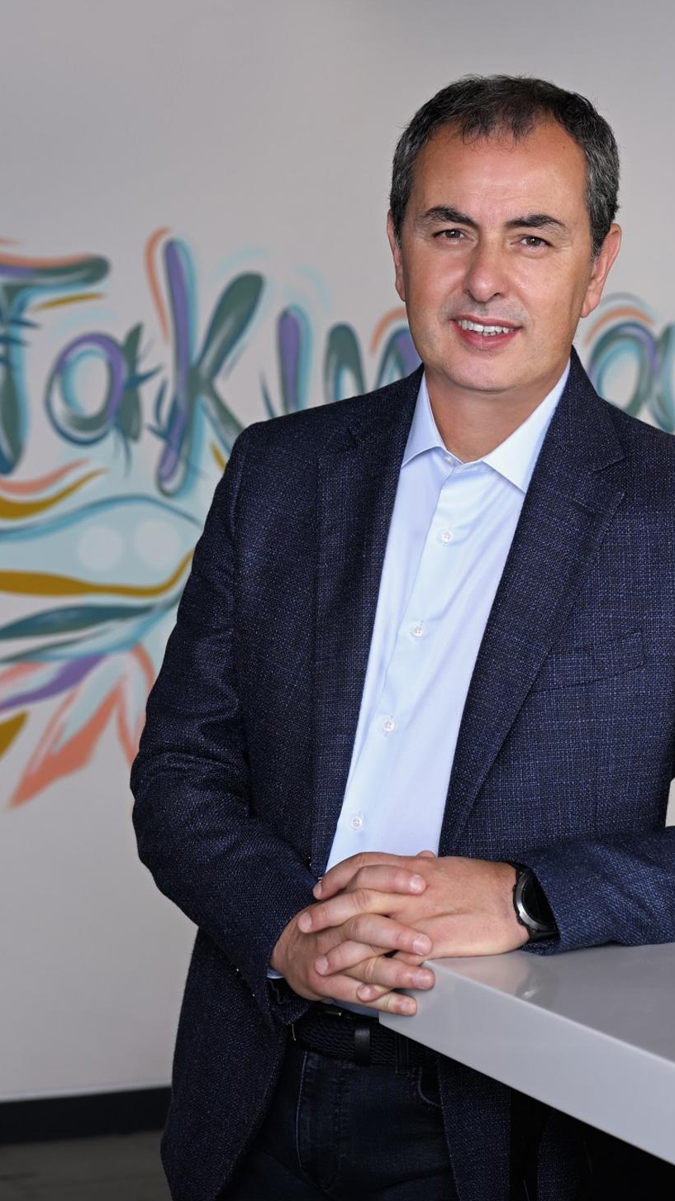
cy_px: 605
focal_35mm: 89
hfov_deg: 13.5
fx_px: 2833
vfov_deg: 23.9
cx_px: 527
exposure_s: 1/160
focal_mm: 56
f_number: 5
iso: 200
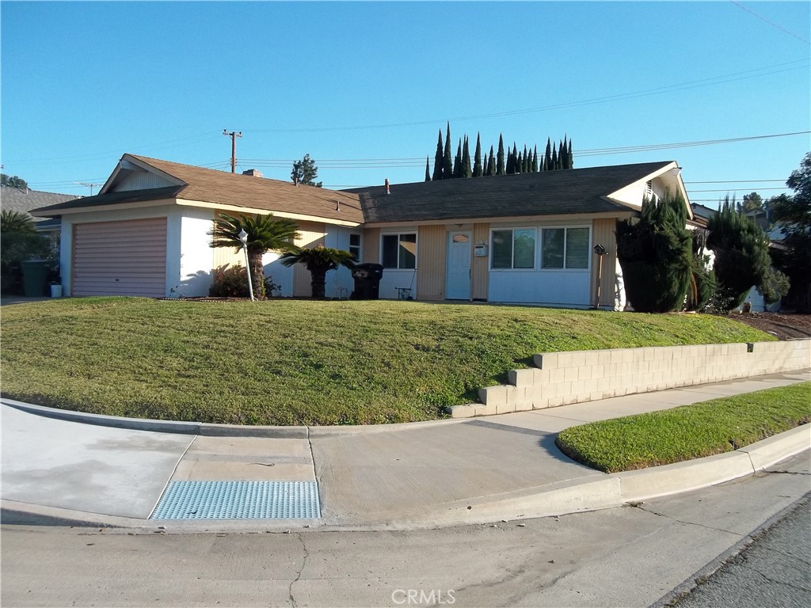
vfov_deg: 44.2
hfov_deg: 56.8
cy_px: 304
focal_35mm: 32
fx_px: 750
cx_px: 406
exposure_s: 1/125
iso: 80
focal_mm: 5.7
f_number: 8.8
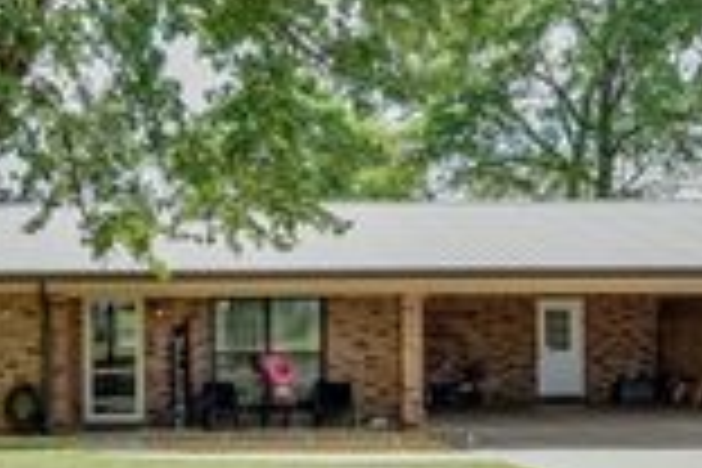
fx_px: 877
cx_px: 158
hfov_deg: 42.0
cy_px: 342
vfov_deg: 29.5
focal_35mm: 45
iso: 500
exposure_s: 1/50
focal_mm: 14
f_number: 20
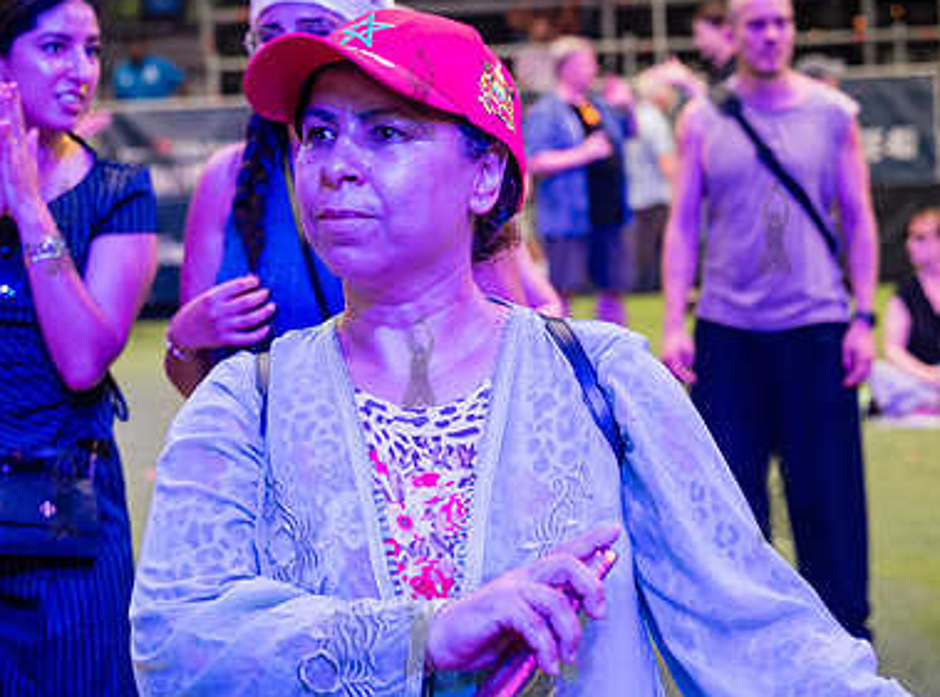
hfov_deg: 18.4
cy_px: 251
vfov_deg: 13.7
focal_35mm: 107
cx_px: 437
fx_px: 2894
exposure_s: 1/320
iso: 2000
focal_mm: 54
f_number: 3.5
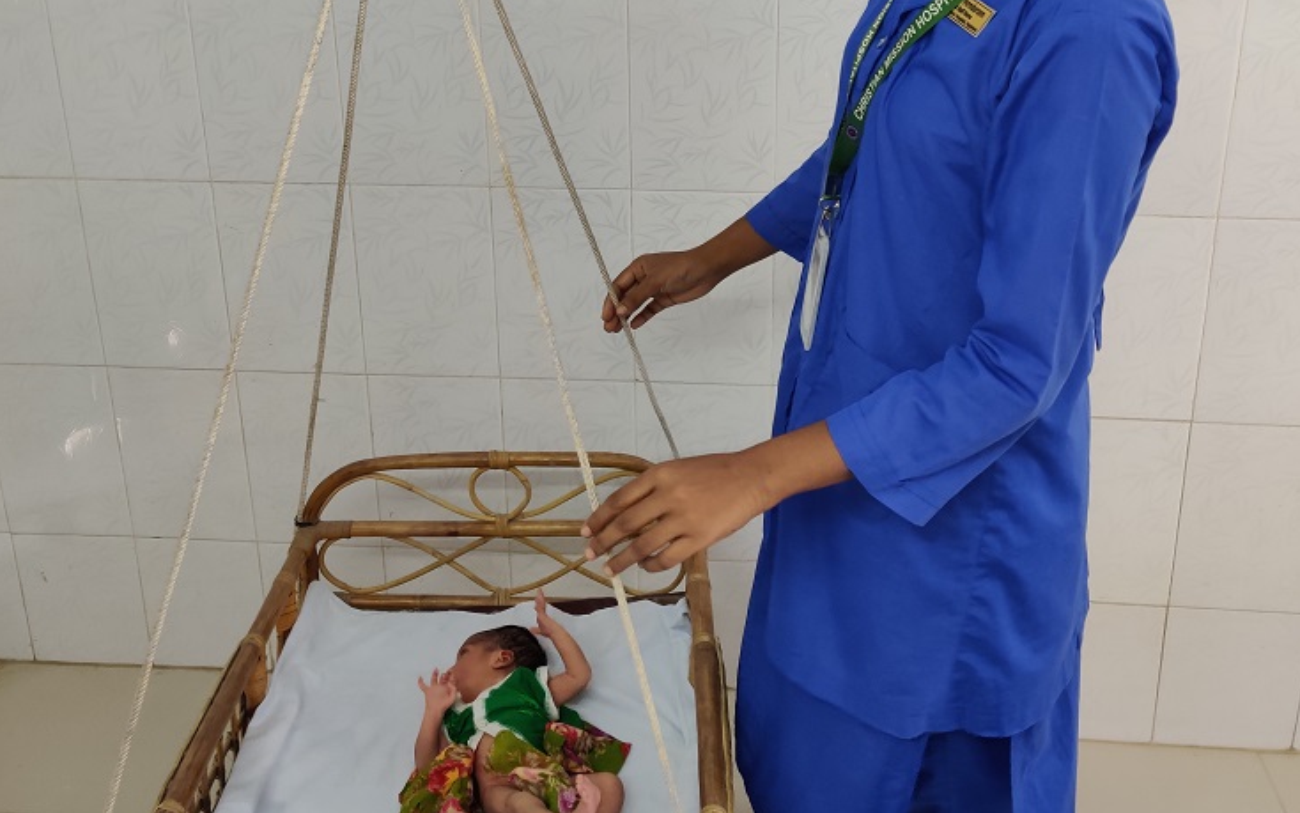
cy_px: 172
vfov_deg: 32.0
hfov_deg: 50.4
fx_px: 1382
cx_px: 654
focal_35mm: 39
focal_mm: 4.75
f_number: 1.65
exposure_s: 1/50
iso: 640
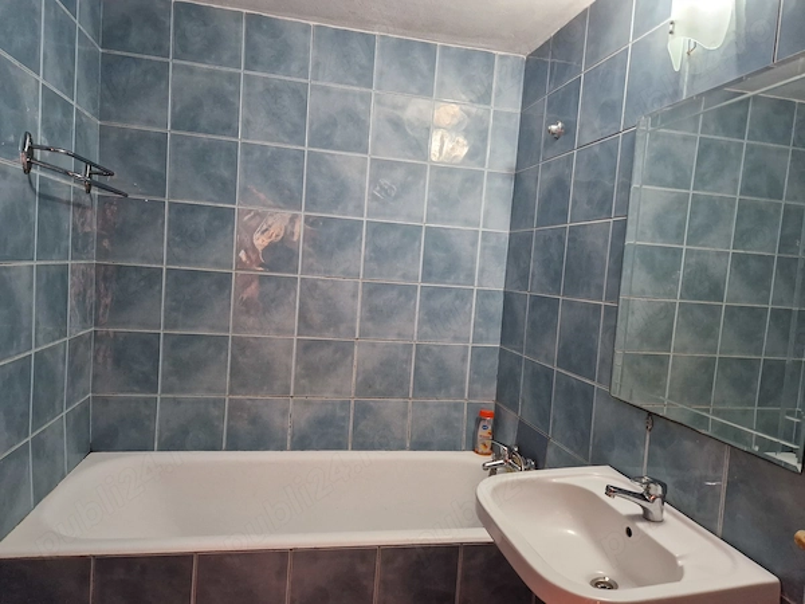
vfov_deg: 58.9
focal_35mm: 23
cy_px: 302
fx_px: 535
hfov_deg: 73.9
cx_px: 402
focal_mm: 5.4
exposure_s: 1/100
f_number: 1.8
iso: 640
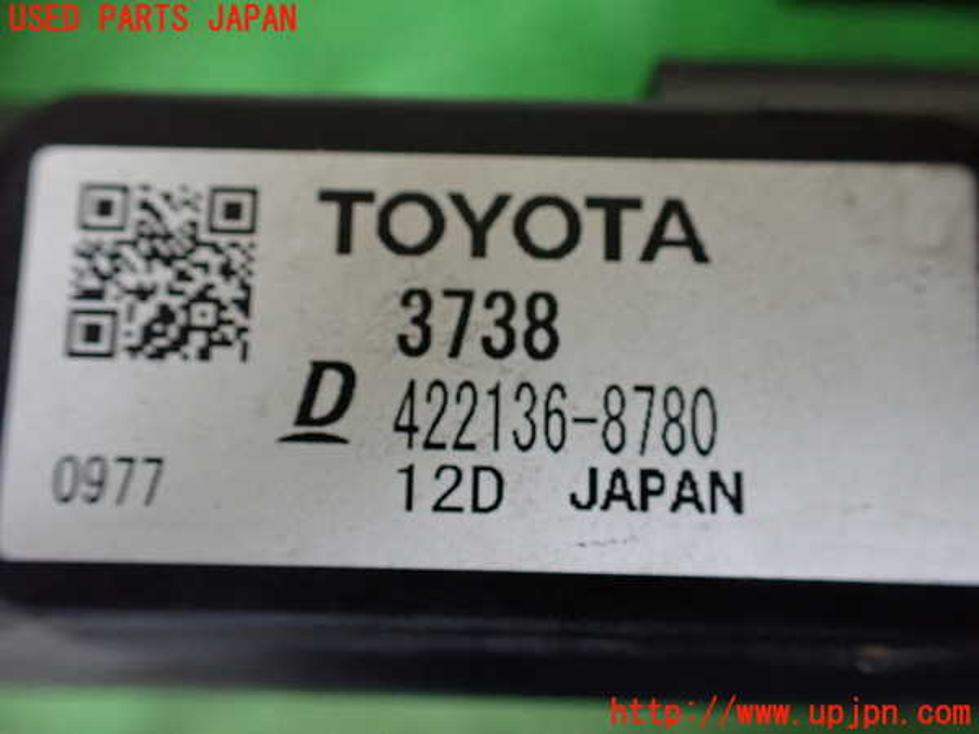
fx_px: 848
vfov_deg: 46.8
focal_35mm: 30
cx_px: 490
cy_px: 367
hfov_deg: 60.0
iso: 800
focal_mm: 5.4
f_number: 2.3
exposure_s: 1/125
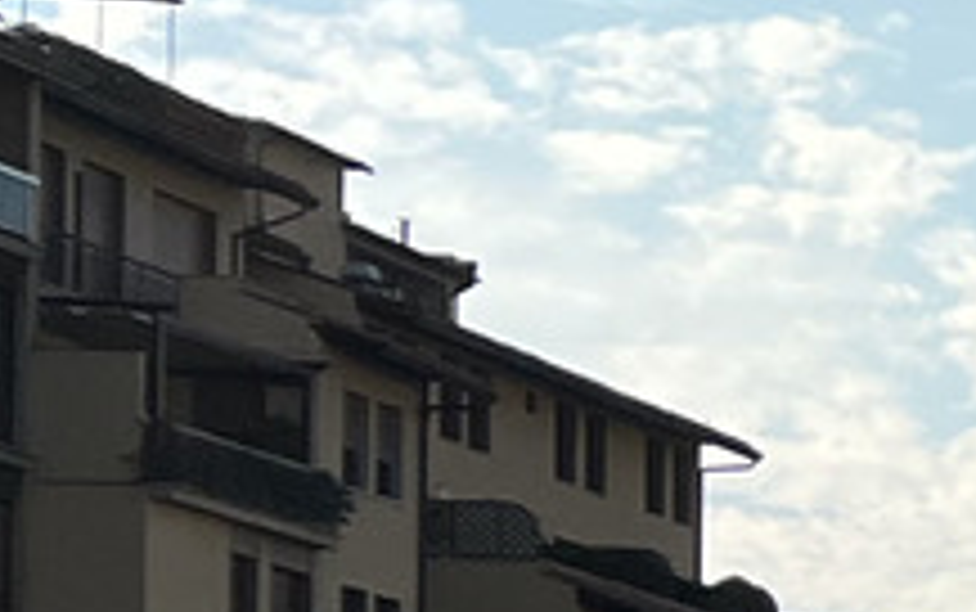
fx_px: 5404
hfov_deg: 7.8
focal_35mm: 203
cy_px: 1328
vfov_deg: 6.3
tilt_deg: +0.3
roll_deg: -0.6
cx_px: 3549
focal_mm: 5.7
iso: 50
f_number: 1.5
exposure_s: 1/9434
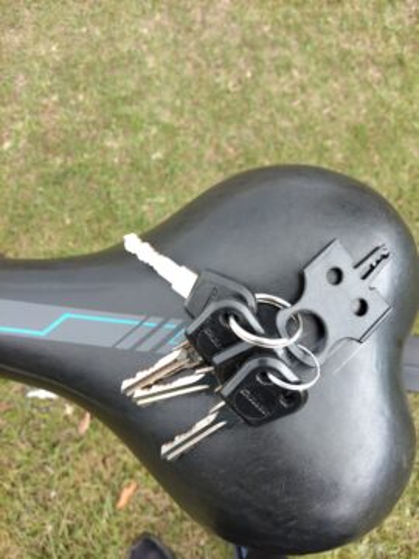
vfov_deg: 69.4
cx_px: 210
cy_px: 280
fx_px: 403
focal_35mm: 25
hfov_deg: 54.9
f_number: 1.8
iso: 178
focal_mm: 4.15
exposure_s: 1/33.3
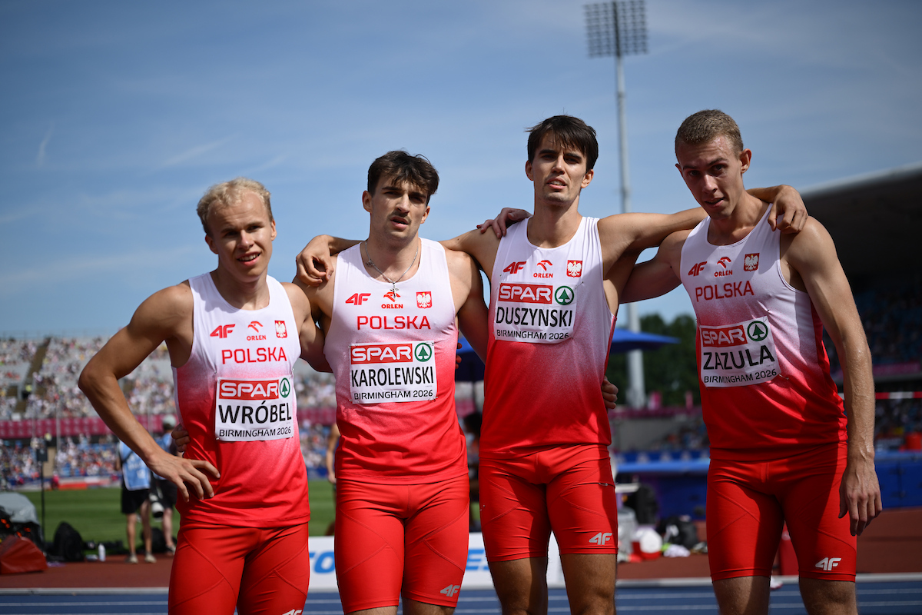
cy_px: 308
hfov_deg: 28.8
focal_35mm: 70
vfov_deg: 19.5
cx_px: 461
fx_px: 1793
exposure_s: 1/1600
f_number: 2.8
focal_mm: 70
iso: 64
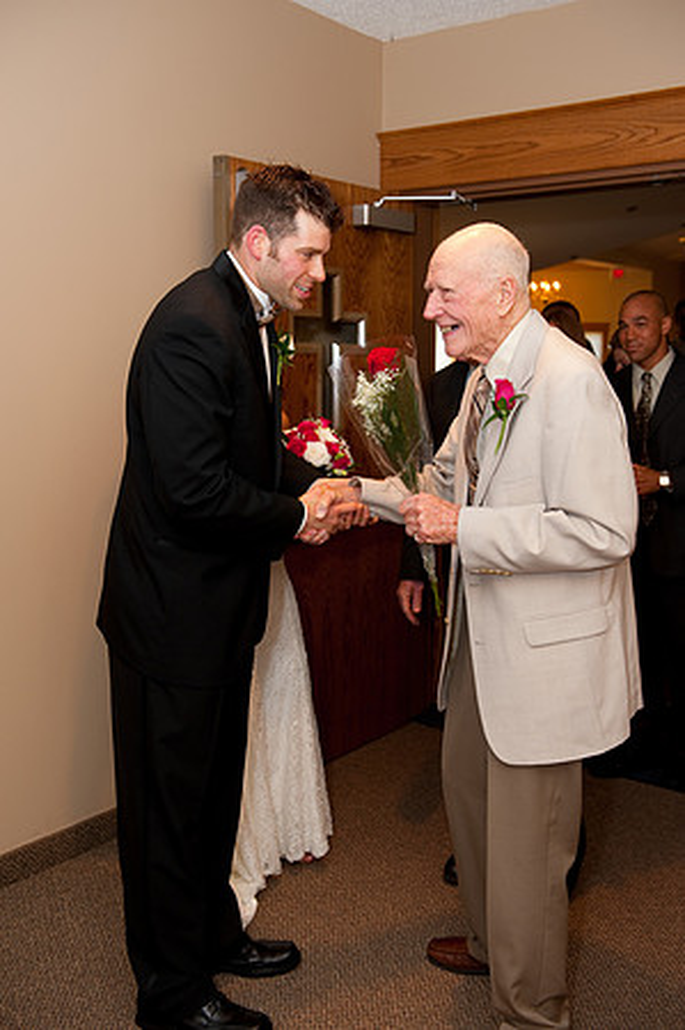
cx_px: 342
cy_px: 515
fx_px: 1087
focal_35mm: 38
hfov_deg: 35.0
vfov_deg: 50.7
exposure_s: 1/60
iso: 400
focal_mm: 38
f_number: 4.5
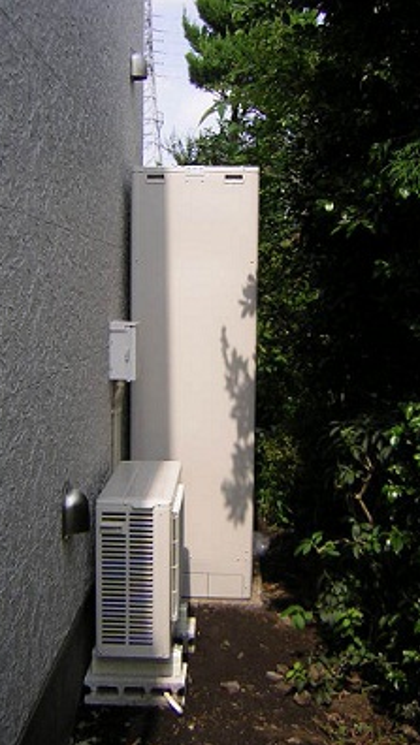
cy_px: 372
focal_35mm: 44
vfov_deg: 46.4
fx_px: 870
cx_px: 192
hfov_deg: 27.1
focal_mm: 5.2
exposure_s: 1/543
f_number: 2.7
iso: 50
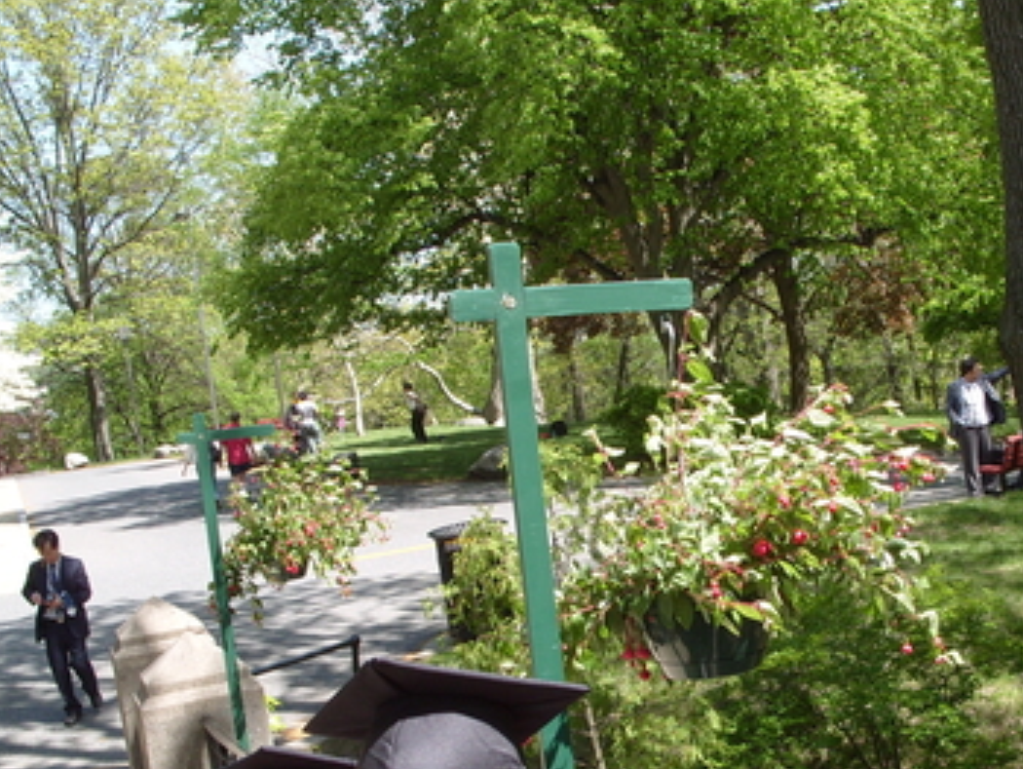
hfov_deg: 30.1
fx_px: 1893
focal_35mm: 64
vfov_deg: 22.9
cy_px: 509
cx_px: 643
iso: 80
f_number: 4.8
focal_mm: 7.8
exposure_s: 1/250
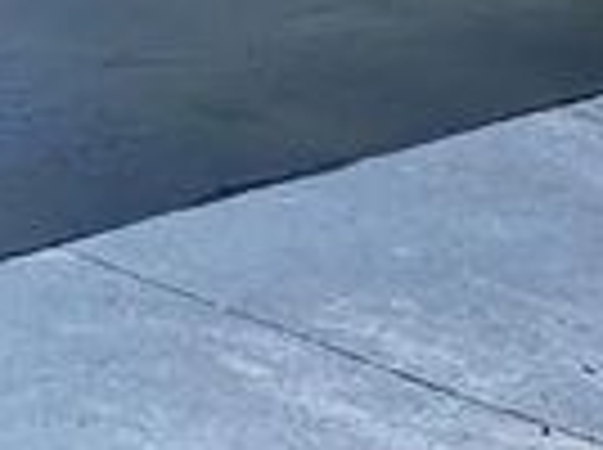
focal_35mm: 199
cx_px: -724
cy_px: -688
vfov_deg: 7.0
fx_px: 3460
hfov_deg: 9.2
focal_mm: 4.2
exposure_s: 1/525
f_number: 1.6
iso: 32
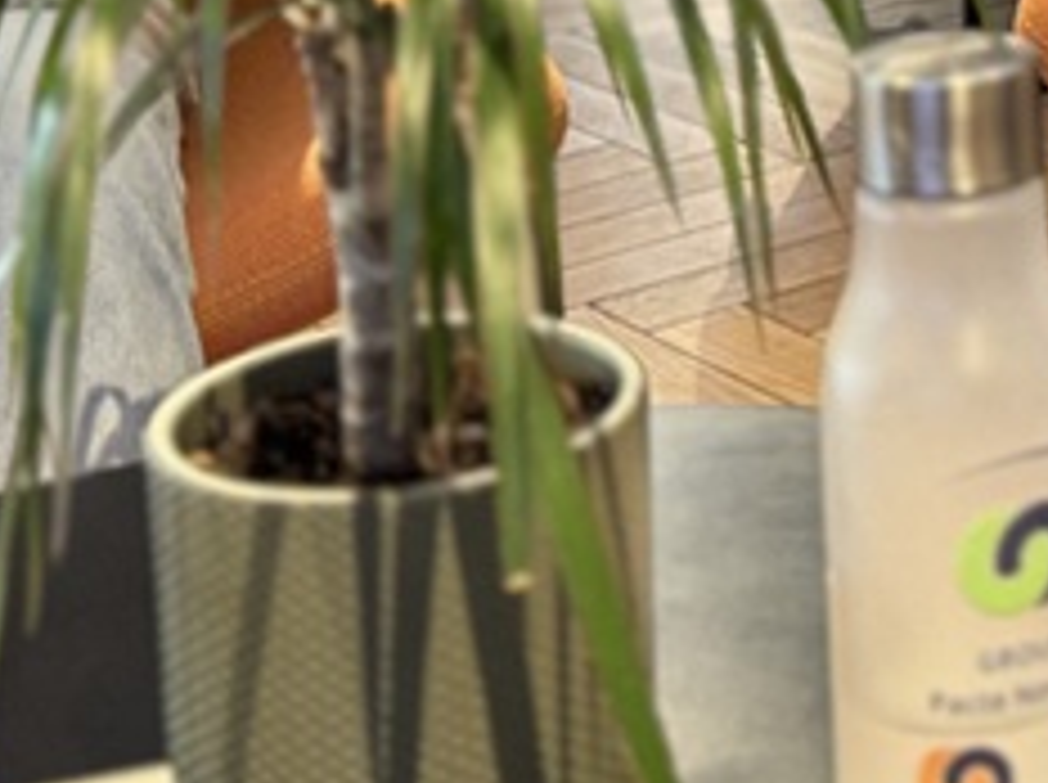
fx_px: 3023
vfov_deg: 12.8
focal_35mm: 100
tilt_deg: +0.8
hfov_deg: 19.3
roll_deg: +2.8
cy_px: -794
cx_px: 972
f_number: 1.78
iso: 320
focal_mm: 6.76
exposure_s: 1/50
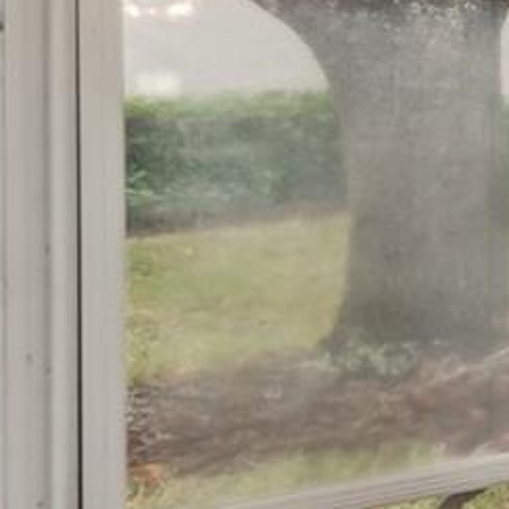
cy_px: 71
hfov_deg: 10.5
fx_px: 1481
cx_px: 1652
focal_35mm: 89
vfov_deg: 19.2
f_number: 8
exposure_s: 1/8
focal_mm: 16
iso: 400
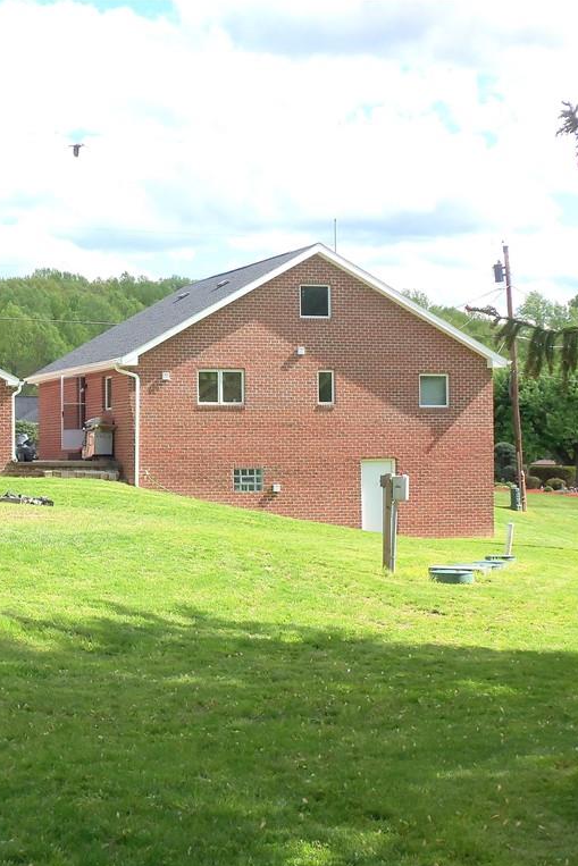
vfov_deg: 30.1
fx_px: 1613
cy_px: 434
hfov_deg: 20.0
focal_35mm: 67
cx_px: 73
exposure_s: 1/500
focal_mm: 8.7
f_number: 3.8
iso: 64
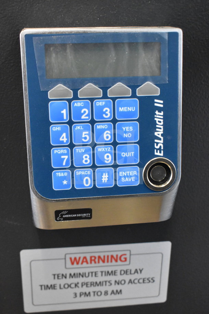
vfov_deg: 42.3
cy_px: 157
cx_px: 104
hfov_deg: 28.9
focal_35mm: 46
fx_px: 405
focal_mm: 31
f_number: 6.3
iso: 6400
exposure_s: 1/160
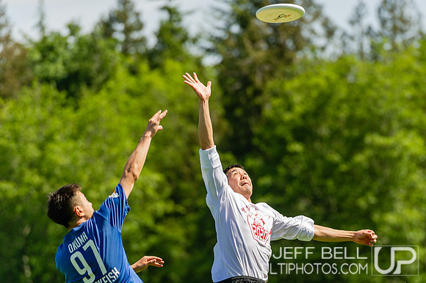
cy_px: 189
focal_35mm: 289
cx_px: 280
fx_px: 3419
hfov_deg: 7.1
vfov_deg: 4.7
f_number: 4
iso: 360
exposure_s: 1/2000
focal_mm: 200
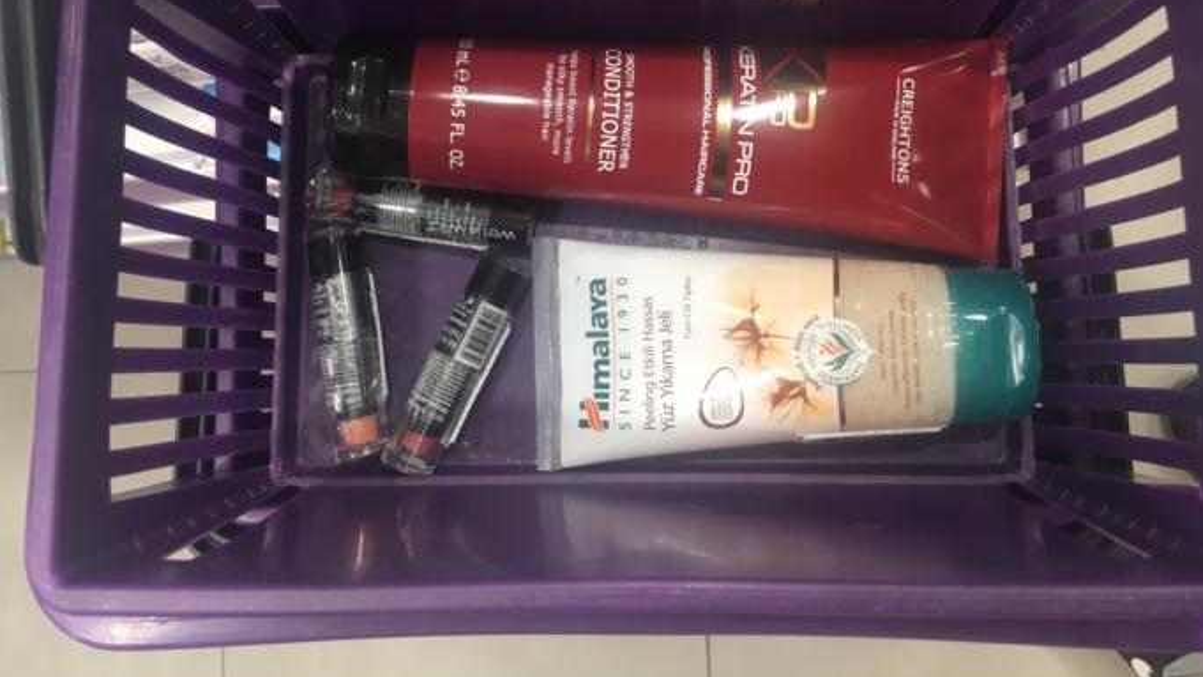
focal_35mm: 32
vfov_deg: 36.3
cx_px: 608
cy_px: 223
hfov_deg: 61.0
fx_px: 1021
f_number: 2.2
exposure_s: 1/33
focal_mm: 4.15
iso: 64
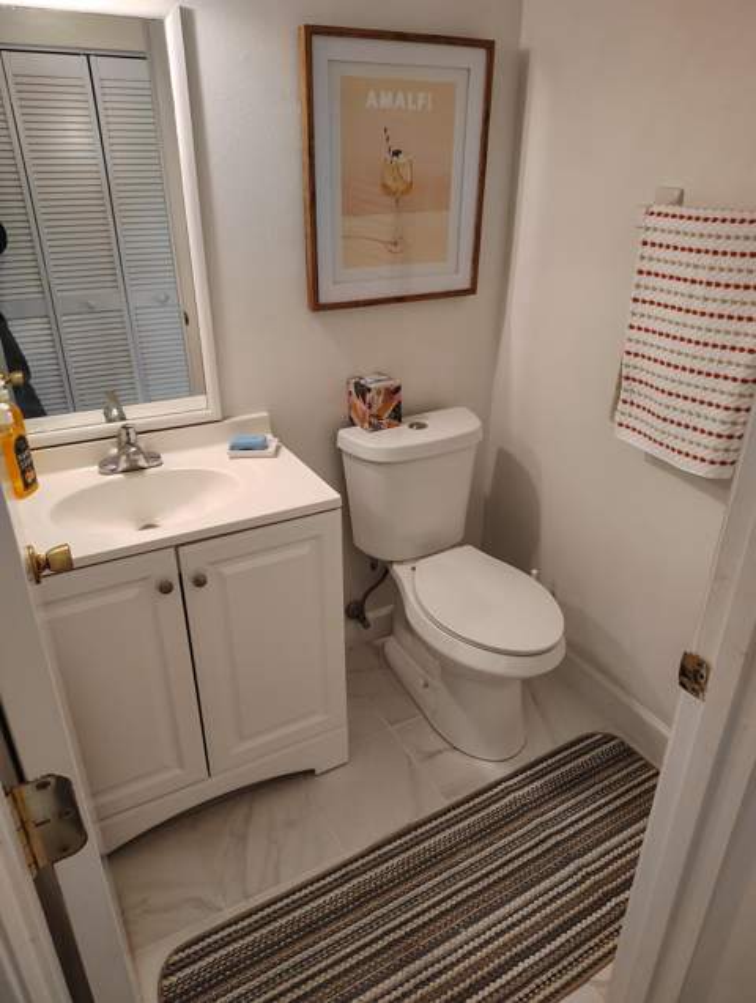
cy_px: 502
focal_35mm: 24
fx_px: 697
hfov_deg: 57.0
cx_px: 378
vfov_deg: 71.5
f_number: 1.8
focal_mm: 5.56
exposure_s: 1/120
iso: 869
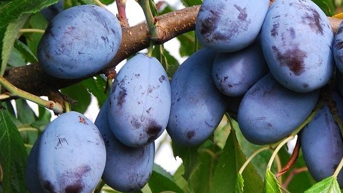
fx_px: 1009
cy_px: 95
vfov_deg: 10.9
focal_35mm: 111
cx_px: 172
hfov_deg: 19.3
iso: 200
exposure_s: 1/100
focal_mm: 70
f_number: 11
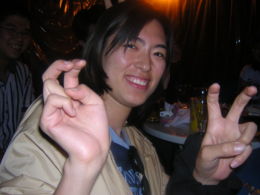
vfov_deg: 39.7
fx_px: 270
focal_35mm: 36
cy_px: 98
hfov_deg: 51.4
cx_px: 130
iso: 100
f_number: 2.6
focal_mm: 4.7
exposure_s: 1/60.1
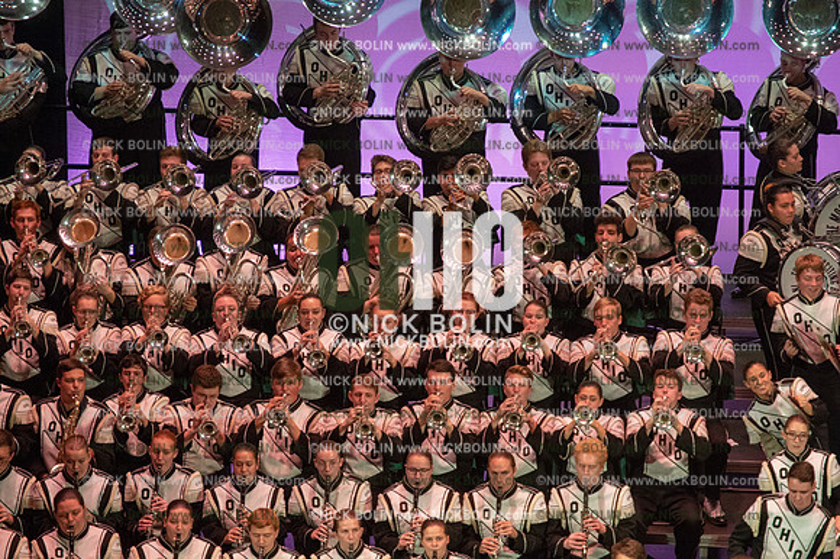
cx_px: 420
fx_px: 6763
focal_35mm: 290
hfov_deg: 7.1
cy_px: 280
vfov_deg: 4.7
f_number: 5.6
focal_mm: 290
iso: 8000
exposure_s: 1/250
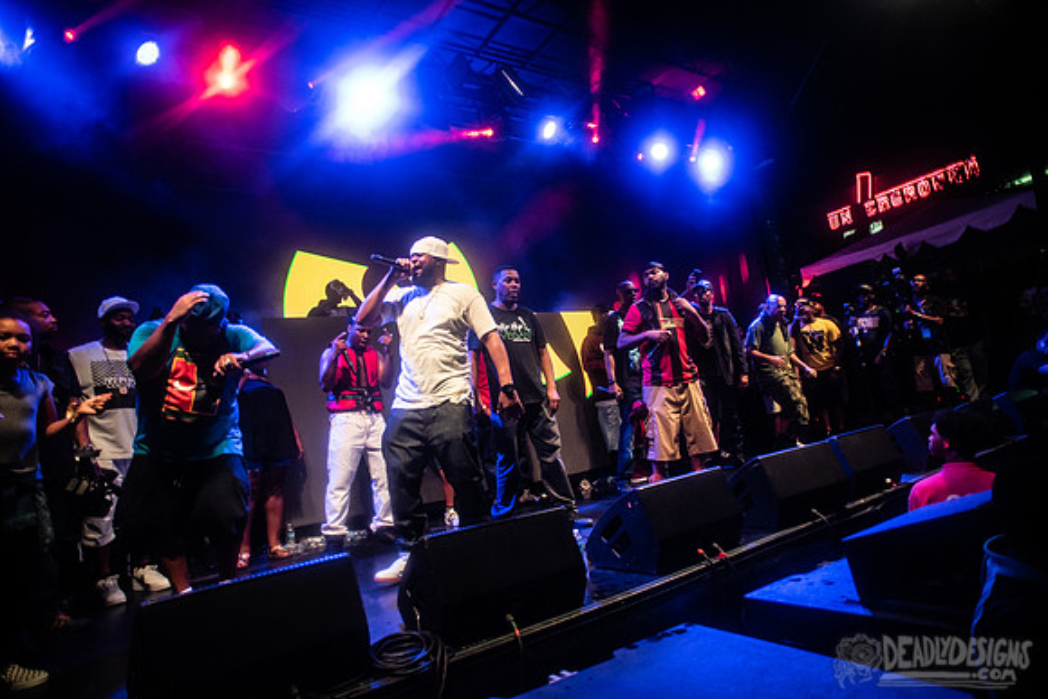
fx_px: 582
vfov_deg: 62.0
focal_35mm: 20
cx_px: 524
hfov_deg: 84.0
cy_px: 350
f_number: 3.5
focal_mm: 20
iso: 2000
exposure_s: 1/200
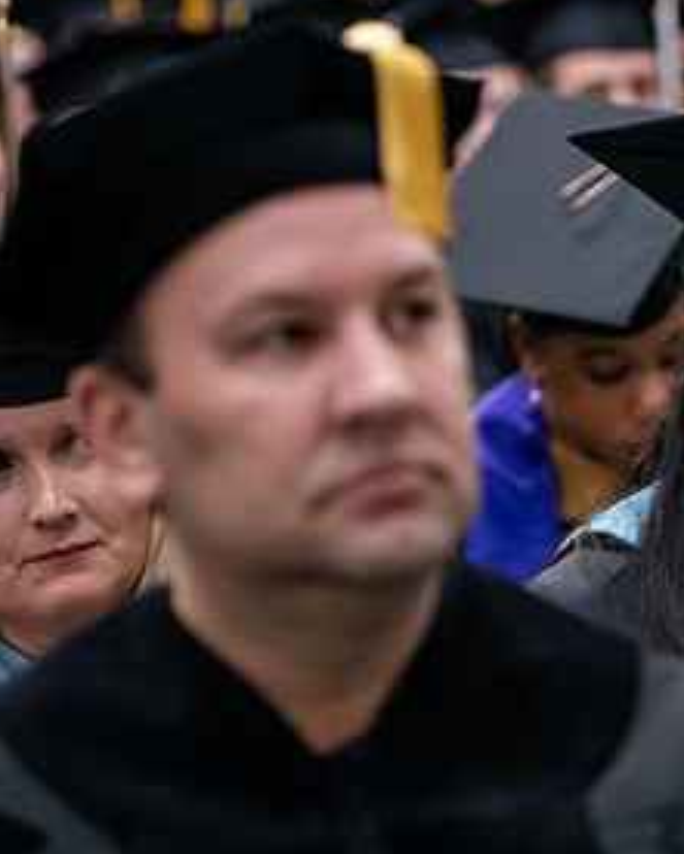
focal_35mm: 217
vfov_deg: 8.9
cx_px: 845
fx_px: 5488
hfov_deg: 7.1
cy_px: 419
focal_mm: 110
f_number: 3.2
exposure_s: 1/200
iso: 2500
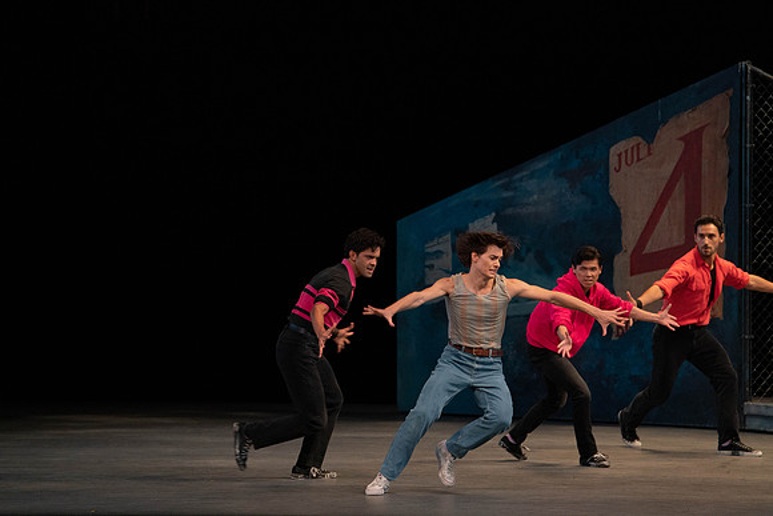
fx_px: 4252
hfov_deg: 10.4
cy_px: 258
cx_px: 386
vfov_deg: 6.9
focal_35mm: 198
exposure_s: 1/400
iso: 3200
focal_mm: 198
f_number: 4.5
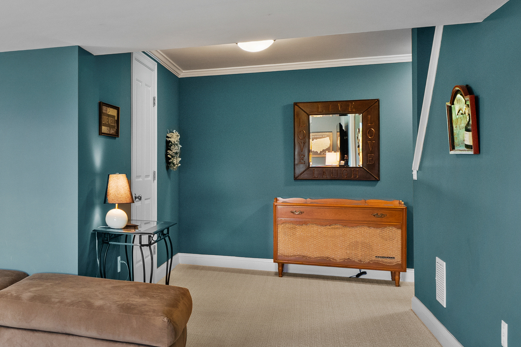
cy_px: 180
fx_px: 637
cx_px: -99
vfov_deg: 30.5
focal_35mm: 44
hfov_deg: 35.4
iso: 500
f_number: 5.6
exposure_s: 1/4
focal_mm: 16
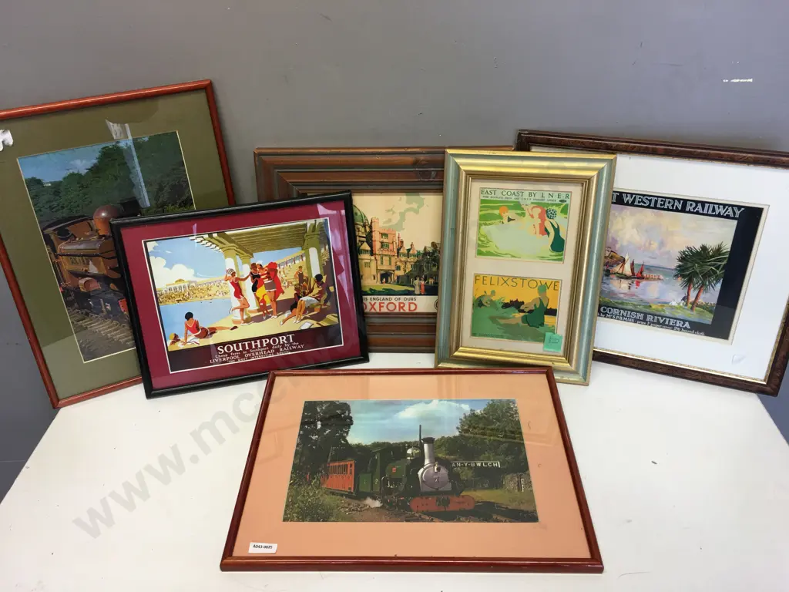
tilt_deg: -30.5
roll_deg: +1.0
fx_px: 661
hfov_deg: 61.7
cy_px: 296
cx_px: 394
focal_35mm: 29
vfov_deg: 48.2
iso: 40
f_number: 2.2
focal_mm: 4.15
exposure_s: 1/33
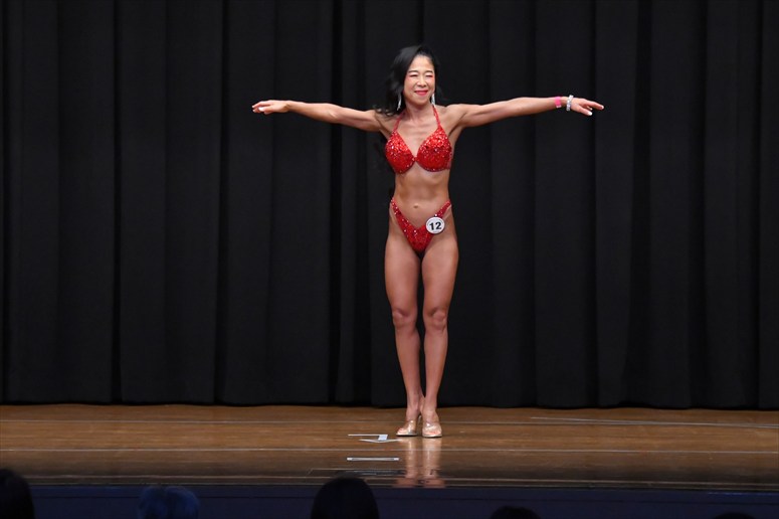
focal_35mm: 225
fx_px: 4866
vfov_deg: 6.1
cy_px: 260
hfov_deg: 9.2
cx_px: 390
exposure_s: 1/400
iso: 6400
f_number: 5.6
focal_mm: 150
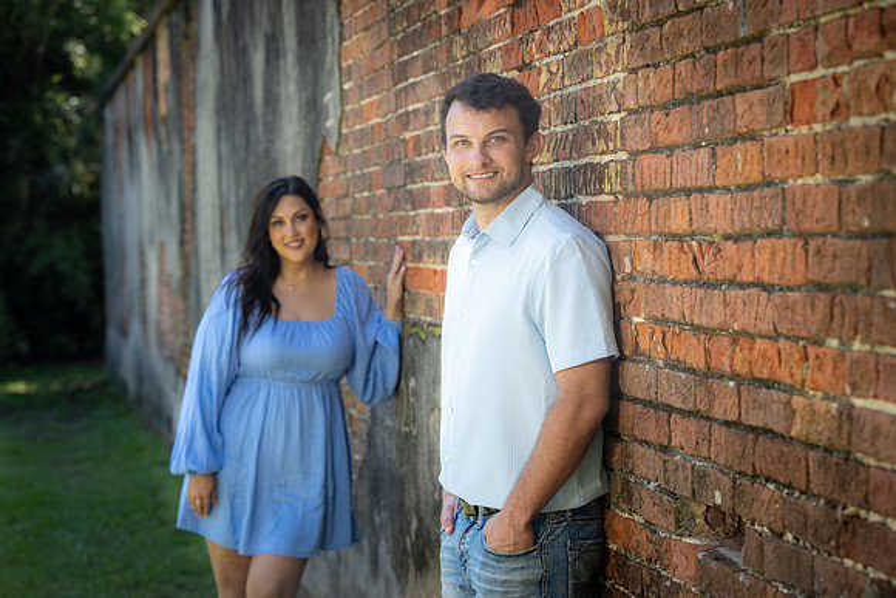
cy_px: 299
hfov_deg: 24.8
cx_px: 448
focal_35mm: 82
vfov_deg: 16.7
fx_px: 2041
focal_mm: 82
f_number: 4.5
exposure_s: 1/125
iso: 100
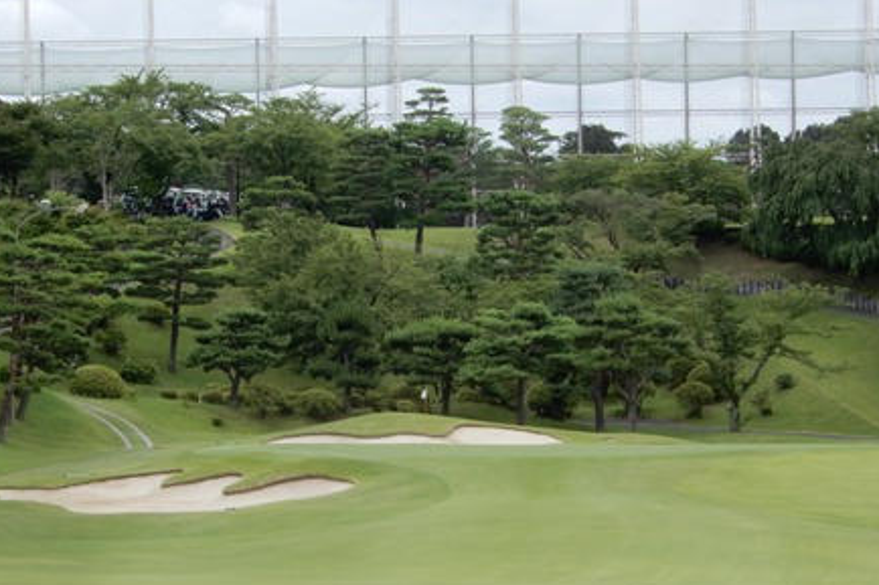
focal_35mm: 207
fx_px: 5052
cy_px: 435
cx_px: 381
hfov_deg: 9.9
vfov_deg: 6.6
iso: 80
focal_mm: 24.1
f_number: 5
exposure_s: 1/250
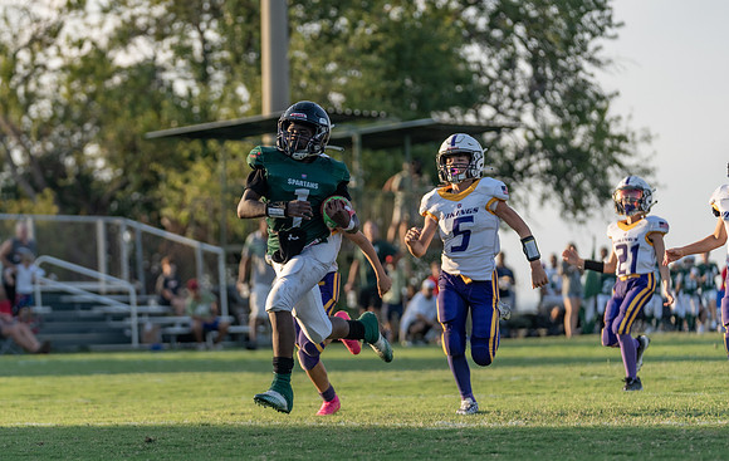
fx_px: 3531
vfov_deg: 7.5
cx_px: 261
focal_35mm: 177
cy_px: 234
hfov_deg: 11.8
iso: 160
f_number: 2.8
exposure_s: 1/2000
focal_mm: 129
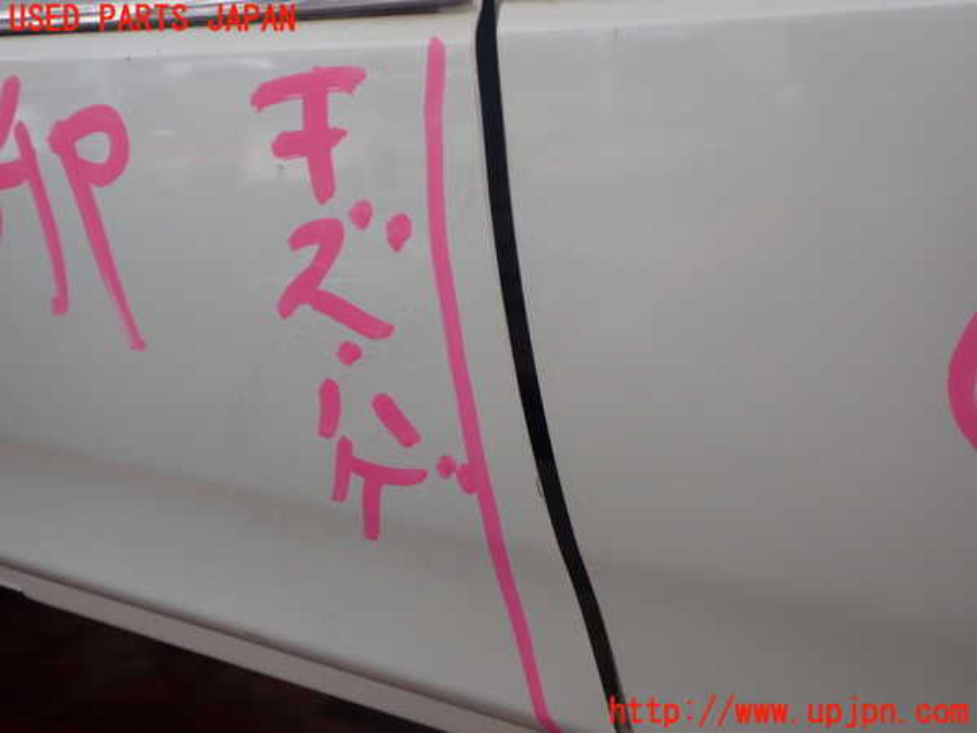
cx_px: 488
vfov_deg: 46.8
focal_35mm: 30
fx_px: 847
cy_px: 366
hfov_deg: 60.0
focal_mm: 5.4
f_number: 2.3
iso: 200
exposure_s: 1/100
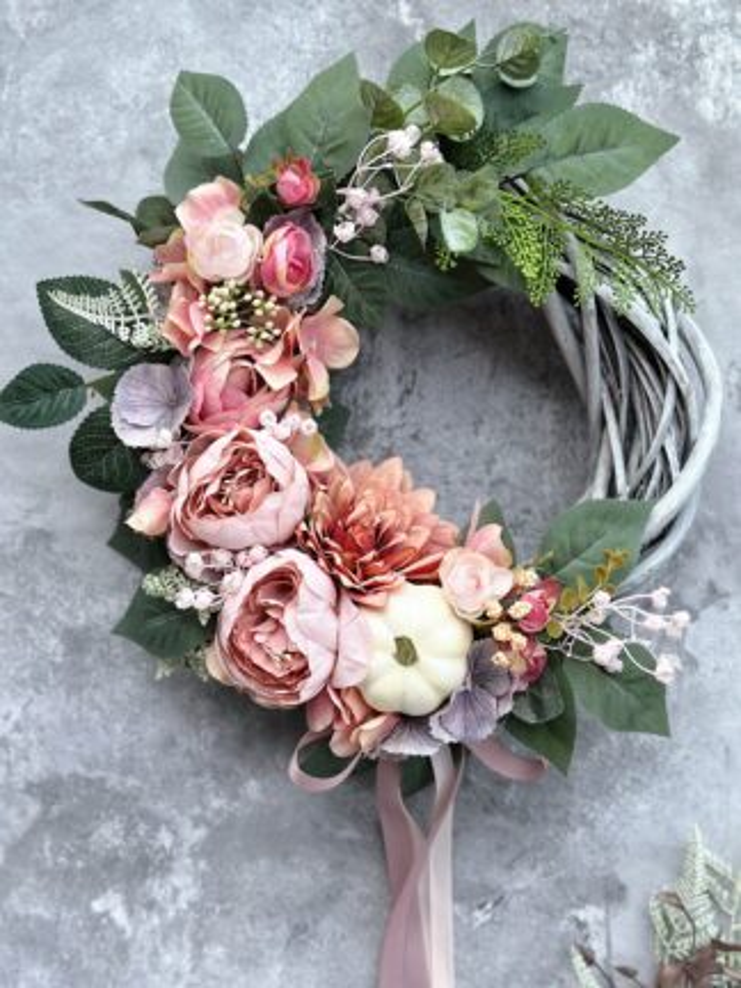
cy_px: 494
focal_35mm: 48
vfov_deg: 39.7
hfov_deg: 30.3
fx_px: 1370
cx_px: 370
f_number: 1.78
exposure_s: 1/1376
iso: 80
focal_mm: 6.86
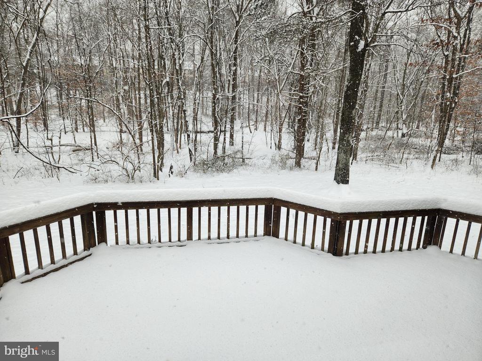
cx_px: 241
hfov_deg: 73.9
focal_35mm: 23
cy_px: 180
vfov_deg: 58.9
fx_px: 320
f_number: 1.8
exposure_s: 1/189
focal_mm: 5.4
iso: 20
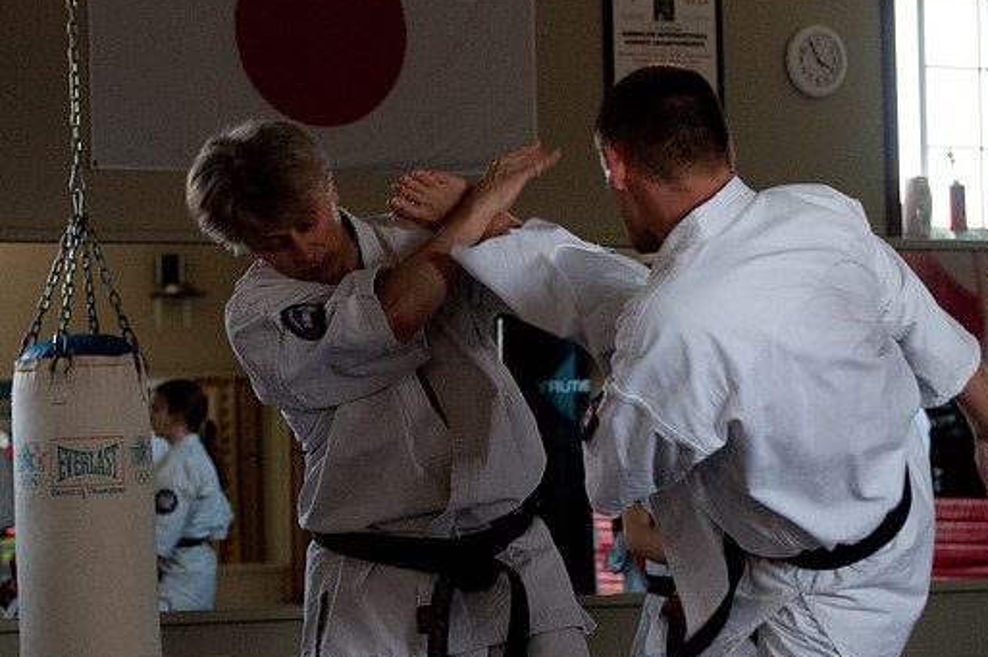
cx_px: 528
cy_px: 315
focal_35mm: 156
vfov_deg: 8.8
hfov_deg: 13.2
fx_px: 4277
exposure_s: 1/200
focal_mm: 92
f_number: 4.5
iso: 800
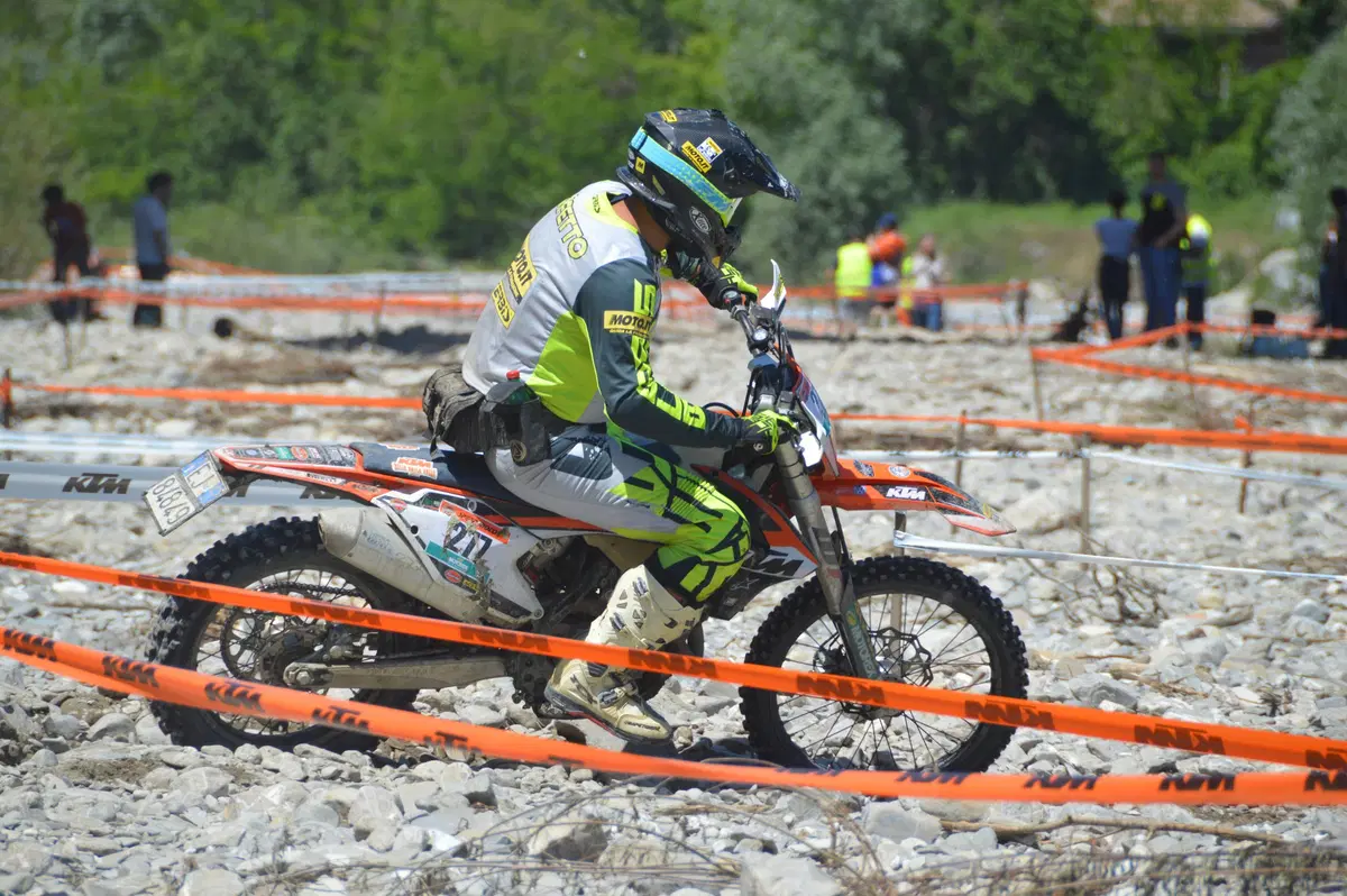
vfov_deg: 4.6
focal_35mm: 300
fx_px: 11215
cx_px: 674
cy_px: 448
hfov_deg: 6.9
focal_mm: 200
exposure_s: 1/1600
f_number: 6.3
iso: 400
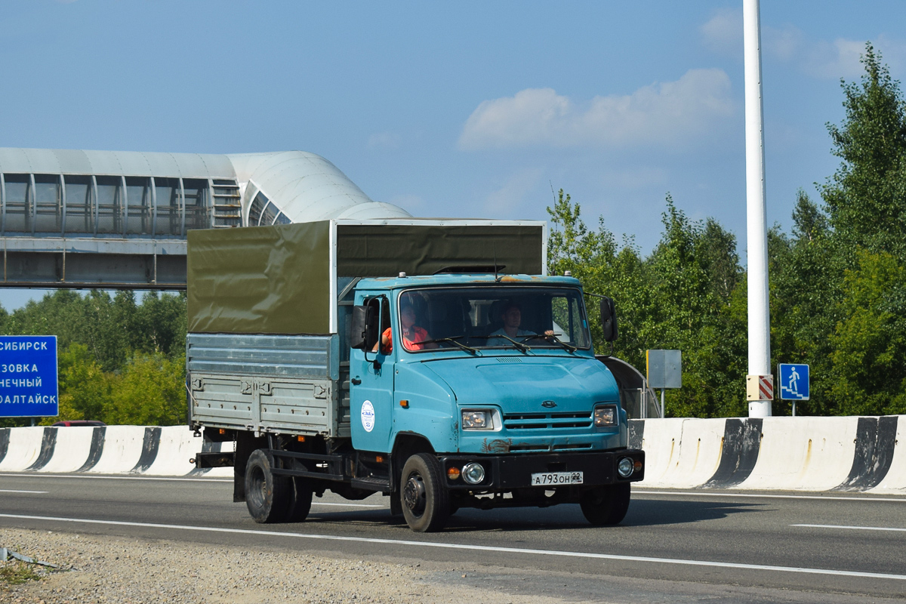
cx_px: 453
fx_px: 1736
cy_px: 302
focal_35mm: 69
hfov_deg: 29.2
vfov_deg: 19.7
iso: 100
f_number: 5.3
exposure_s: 1/1000
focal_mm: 46
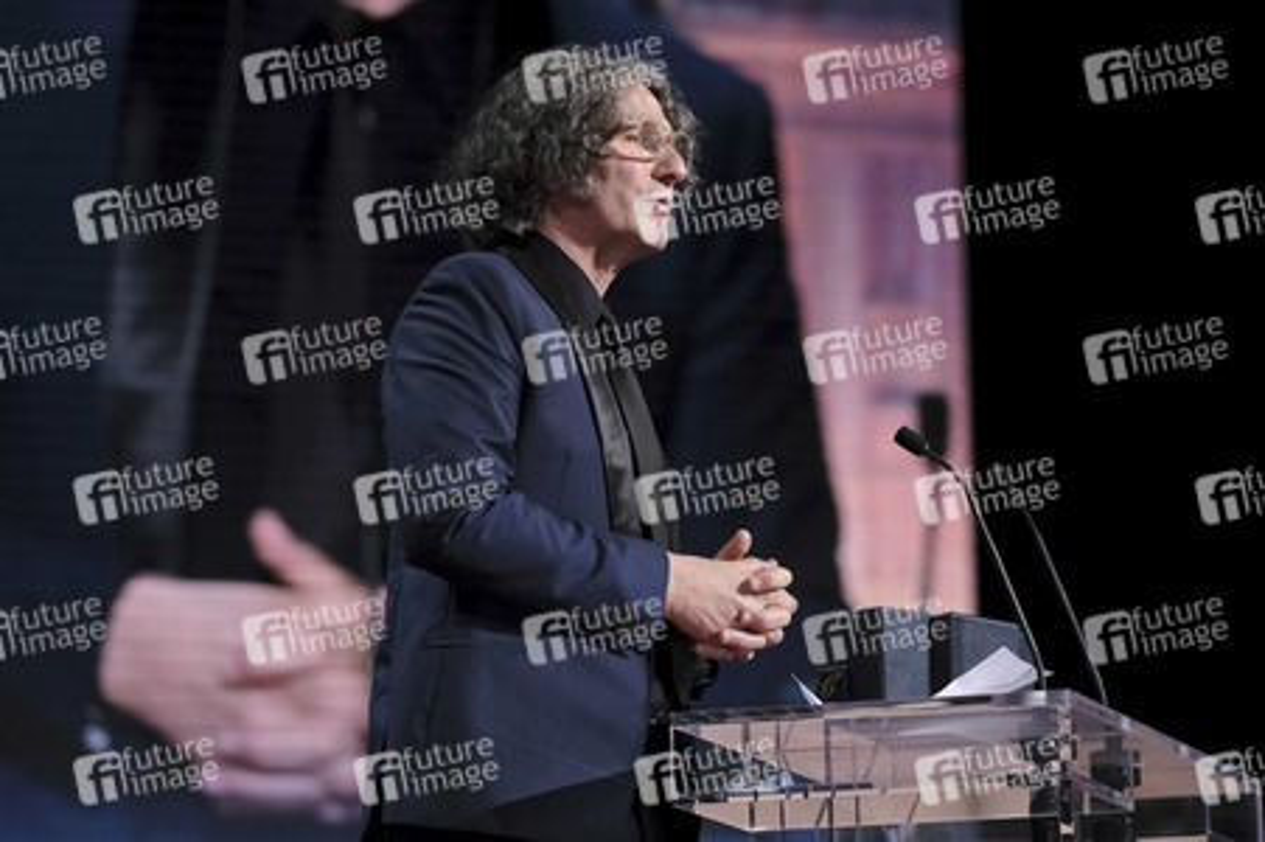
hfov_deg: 15.2
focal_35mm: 135
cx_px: 632
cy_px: 421
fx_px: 4740
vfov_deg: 10.1
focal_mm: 90
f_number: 2
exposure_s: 1/400
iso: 1600
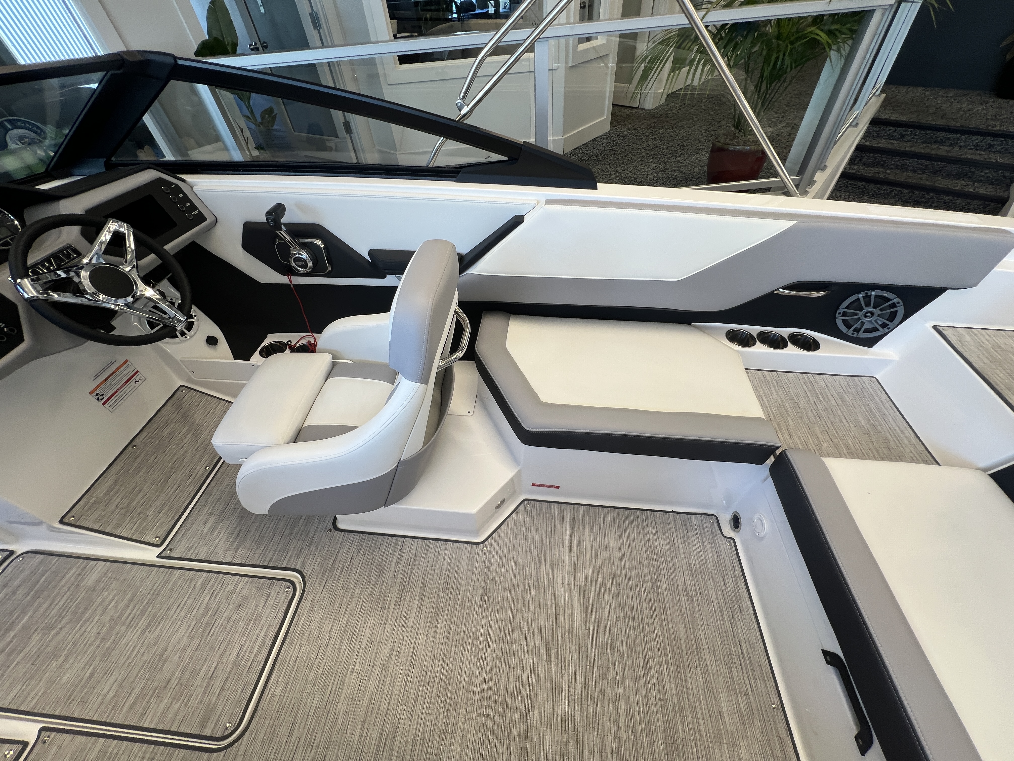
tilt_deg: -45.8
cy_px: 380
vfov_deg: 89.9
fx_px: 381
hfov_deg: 106.2
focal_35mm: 13
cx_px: 507
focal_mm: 1.57
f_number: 1.8
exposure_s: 1/99
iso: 50
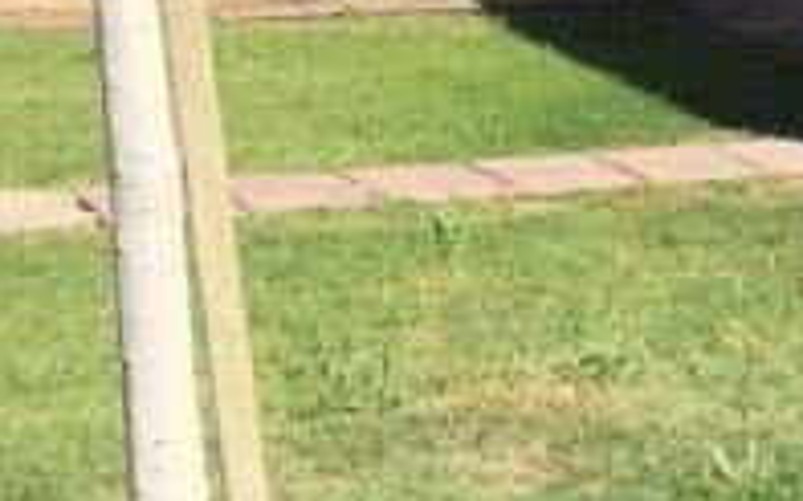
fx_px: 3500
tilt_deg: -6.1
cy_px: -114
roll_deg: +0.1
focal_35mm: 160
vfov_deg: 8.1
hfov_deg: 12.1
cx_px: 1427
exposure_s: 1/1647
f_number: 2.2
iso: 32
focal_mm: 4.15
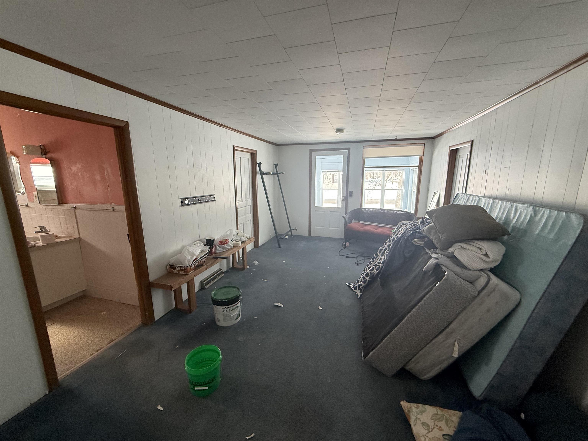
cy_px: 220
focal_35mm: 14
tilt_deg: -9.4
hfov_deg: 102.1
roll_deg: +0.9
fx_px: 238
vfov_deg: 85.7
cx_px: 294
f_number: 2.2
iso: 160
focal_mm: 2.22
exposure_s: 1/99
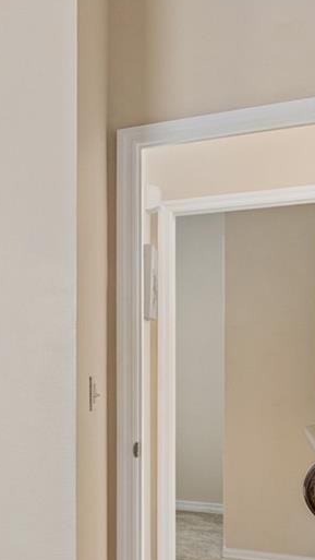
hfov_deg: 15.9
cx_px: -391
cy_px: 361
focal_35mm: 49
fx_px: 727
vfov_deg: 41.7
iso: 100
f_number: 7.1
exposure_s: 1/1.67
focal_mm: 10
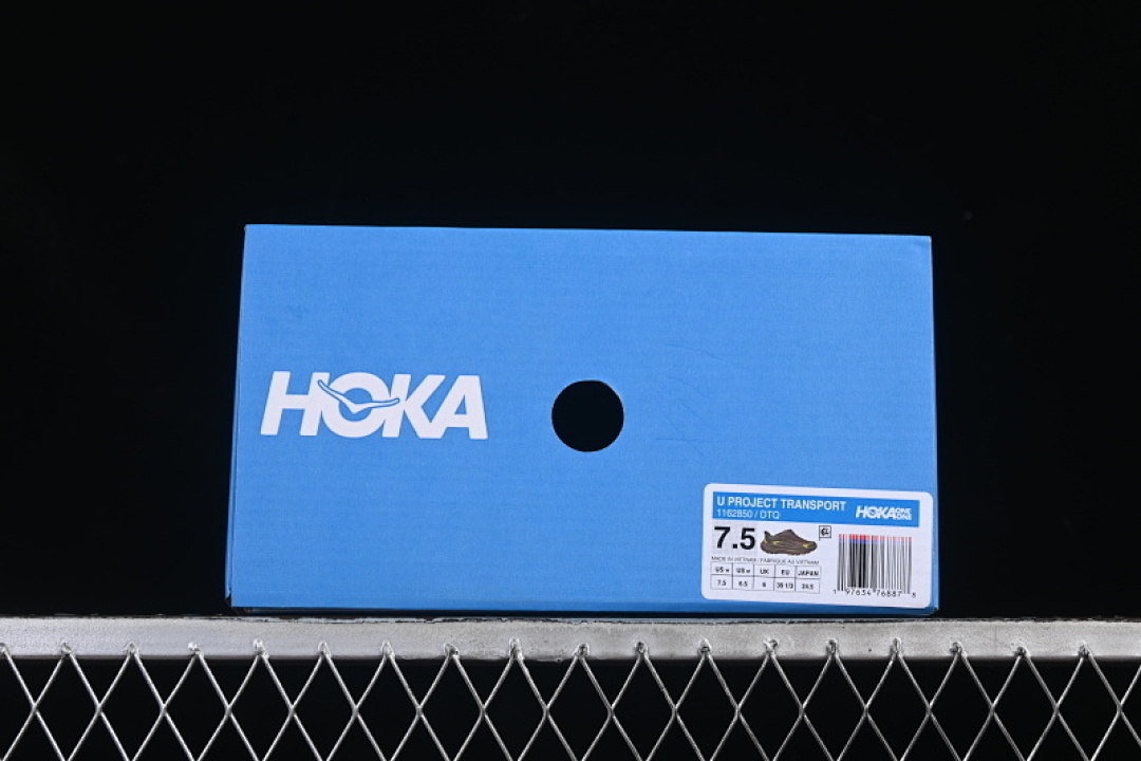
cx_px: 570
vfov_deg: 18.2
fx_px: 2377
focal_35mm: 75
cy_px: 380
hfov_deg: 27.0
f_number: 8
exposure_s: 1/80
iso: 160
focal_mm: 50
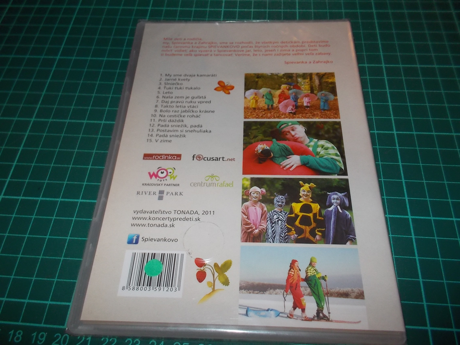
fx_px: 385
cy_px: 172
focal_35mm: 29
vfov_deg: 48.2
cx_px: 230
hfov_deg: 61.7
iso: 200
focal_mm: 4.1
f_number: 3.3
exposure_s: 1/30
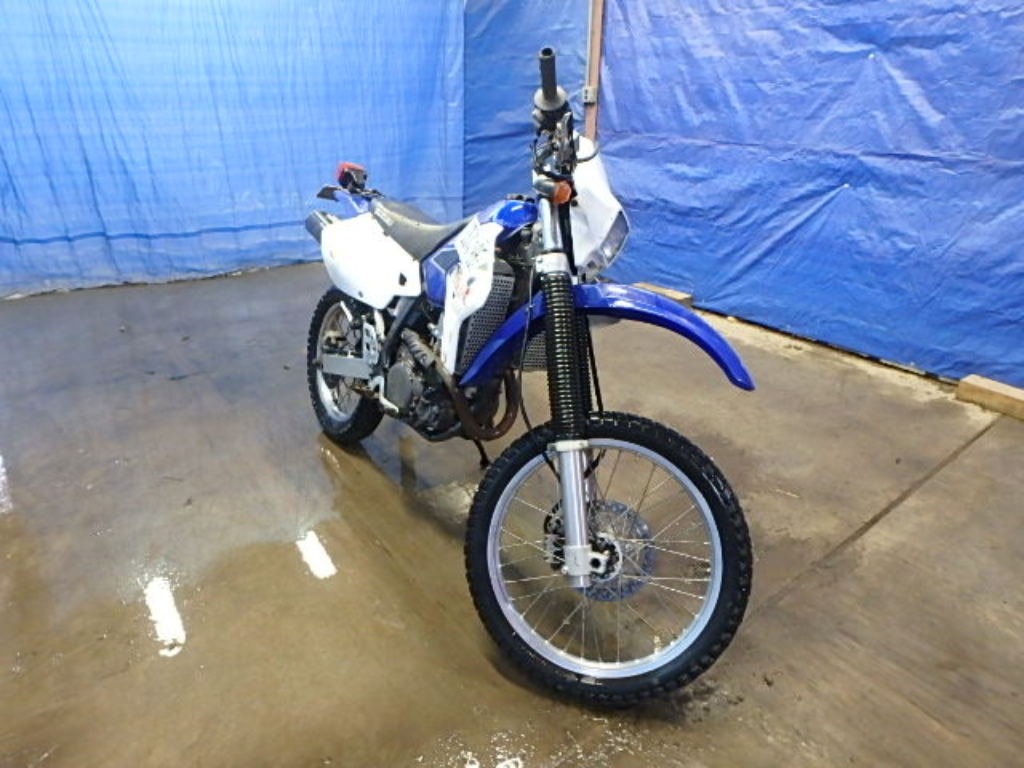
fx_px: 621
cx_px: 512
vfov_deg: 63.4
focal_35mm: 21
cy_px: 384
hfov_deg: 79.0
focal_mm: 3.7
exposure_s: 1/15
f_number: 3.5
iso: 800
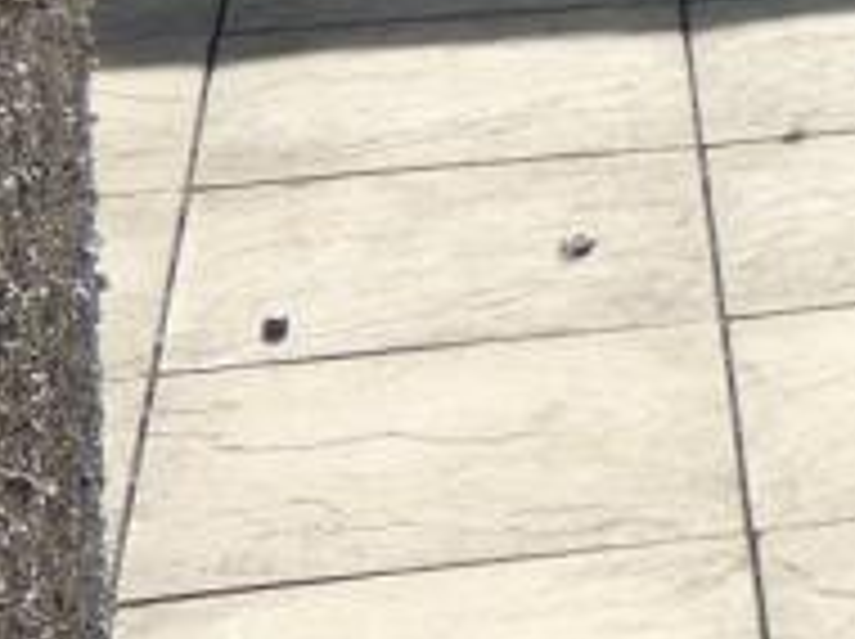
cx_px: 2223
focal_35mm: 178
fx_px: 4391
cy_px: -720
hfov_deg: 9.5
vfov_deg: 7.9
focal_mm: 6
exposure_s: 1/640
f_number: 3.4
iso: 80
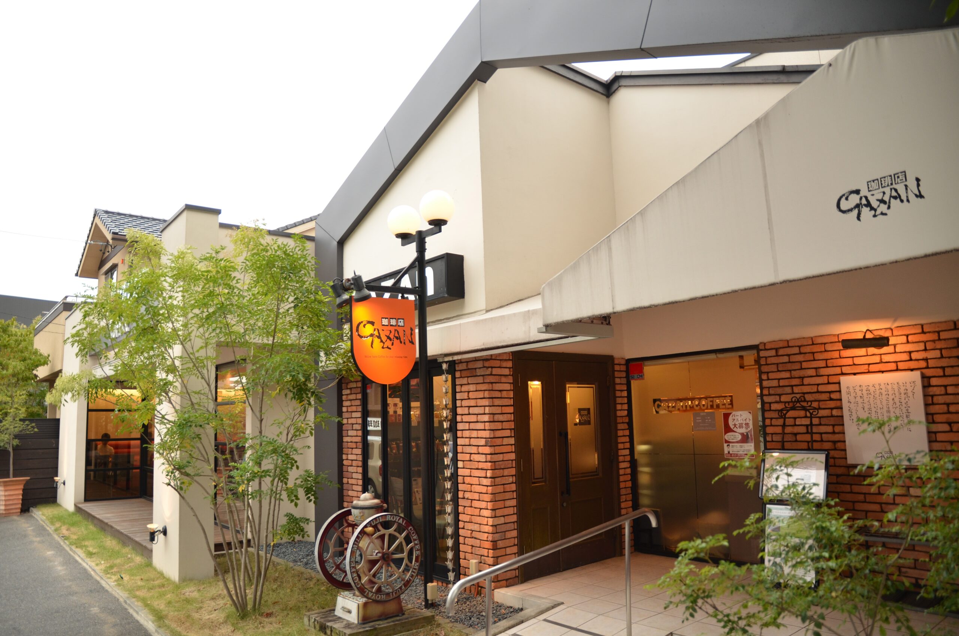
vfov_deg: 52.9
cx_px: 480
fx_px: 638
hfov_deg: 73.8
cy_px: 318
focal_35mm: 24
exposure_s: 1/160
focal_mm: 16
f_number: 2.8
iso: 320
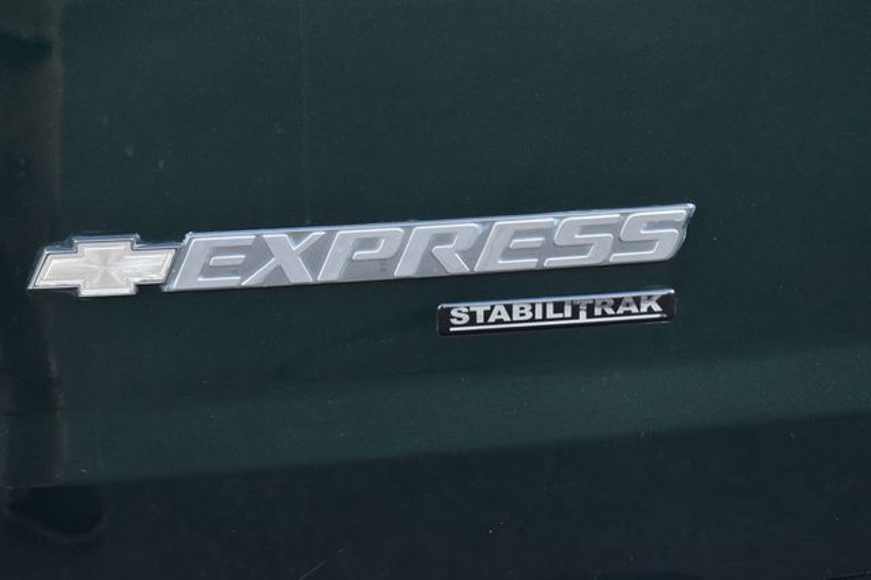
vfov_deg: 16.5
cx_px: 436
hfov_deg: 24.6
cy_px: 290
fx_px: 1995
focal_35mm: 82
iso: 1100
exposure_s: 1/15
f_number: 6.3
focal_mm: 55
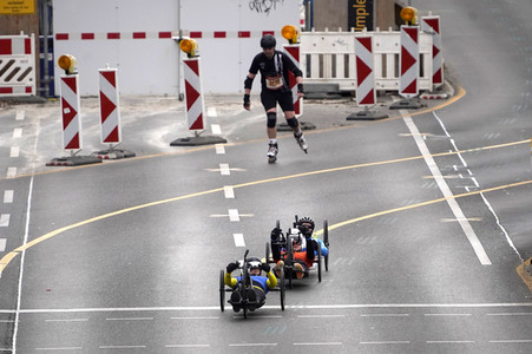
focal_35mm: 600
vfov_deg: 2.3
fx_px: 8860
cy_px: 177
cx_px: 266
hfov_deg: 3.4
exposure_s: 1/1250
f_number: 6.3
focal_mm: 600
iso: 1250
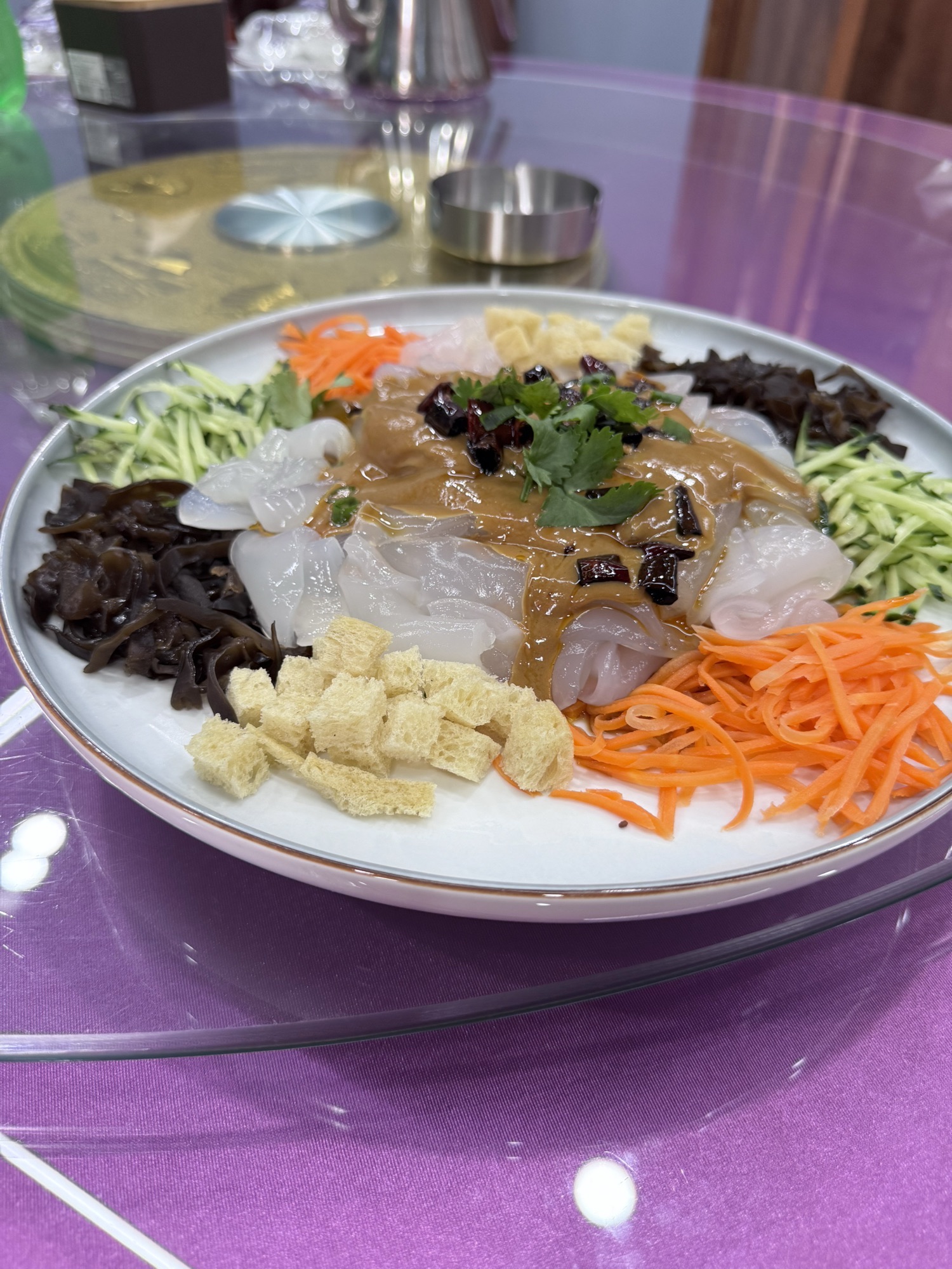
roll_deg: -2.8
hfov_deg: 56.8
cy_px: 634
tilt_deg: -39.4
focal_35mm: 24
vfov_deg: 71.6
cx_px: 476
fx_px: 880
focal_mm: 6.76
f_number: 1.78
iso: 200
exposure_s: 1/100
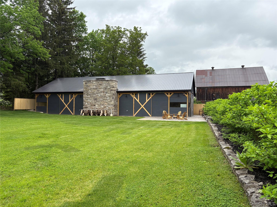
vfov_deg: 53.1
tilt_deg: +1.5
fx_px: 208
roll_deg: -1.2
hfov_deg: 67.3
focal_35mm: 26
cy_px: 104
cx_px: 138
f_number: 1.6
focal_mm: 5.96
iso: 50
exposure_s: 1/1081
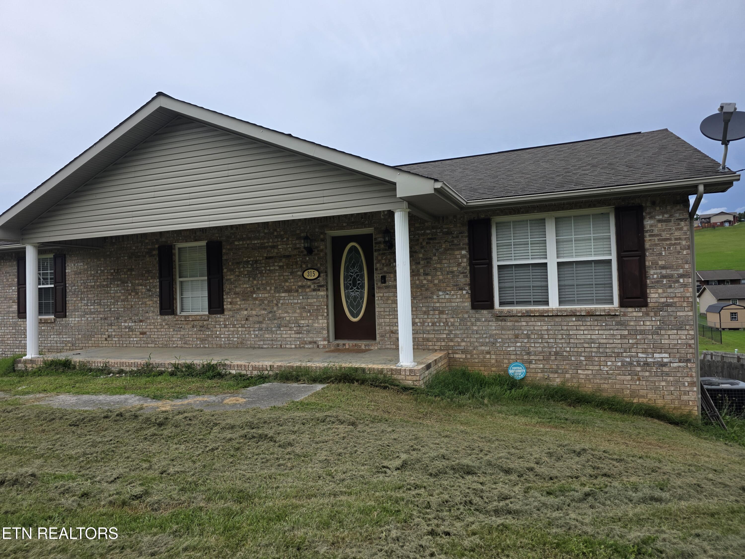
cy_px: 280
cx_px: 372
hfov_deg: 73.9
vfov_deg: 58.9
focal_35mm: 23
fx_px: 495
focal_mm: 6.3
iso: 80
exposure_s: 1/2961
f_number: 1.7
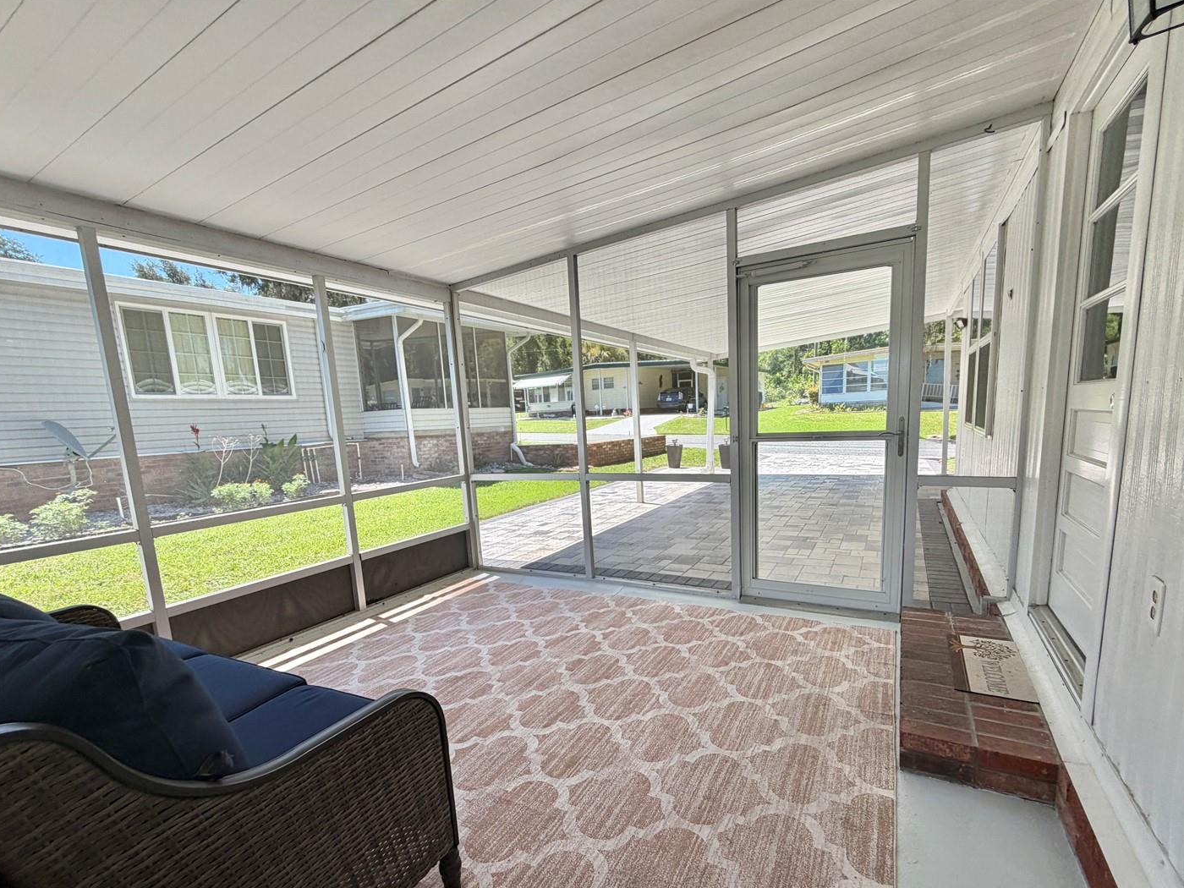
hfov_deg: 94.5
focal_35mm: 16
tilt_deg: -9.5
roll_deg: +3.2
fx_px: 547
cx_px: 600
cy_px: 502
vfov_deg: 77.7
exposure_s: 1/233
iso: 40
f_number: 2.2
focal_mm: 2.22
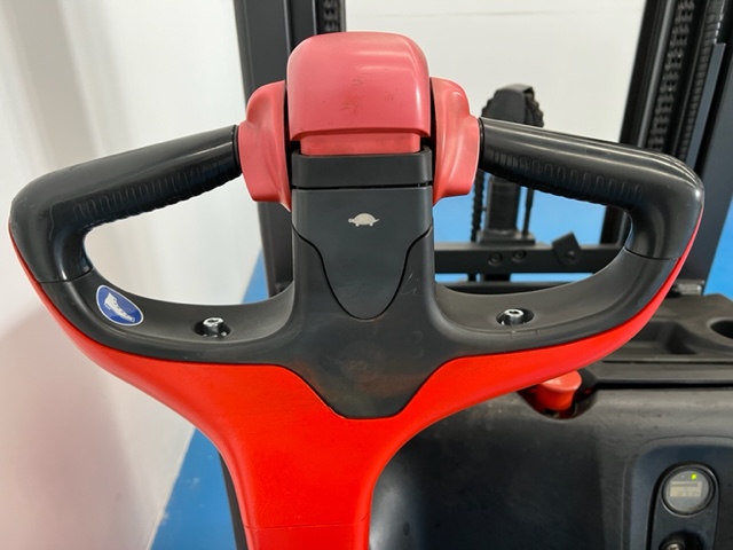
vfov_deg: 53.1
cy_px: 275
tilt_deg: -27.5
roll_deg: +1.0
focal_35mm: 26
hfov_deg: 67.3
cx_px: 366
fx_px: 551
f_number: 1.5
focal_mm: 5.7
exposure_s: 1/62
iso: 125
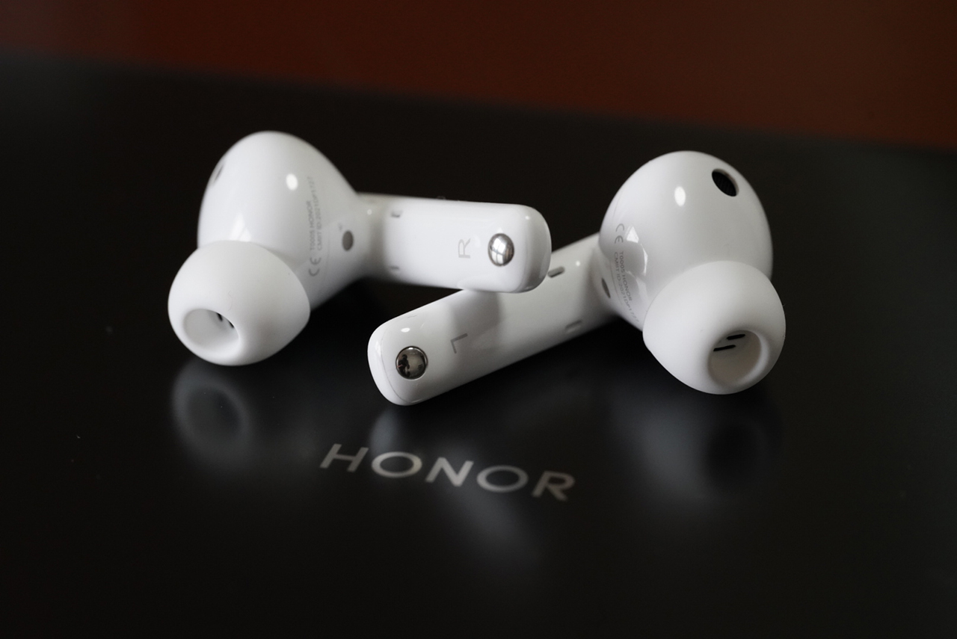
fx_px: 2793
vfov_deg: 13.1
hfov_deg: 19.4
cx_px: 478
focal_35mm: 105
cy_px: 320
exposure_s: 1/100
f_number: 8
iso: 4000
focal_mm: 105
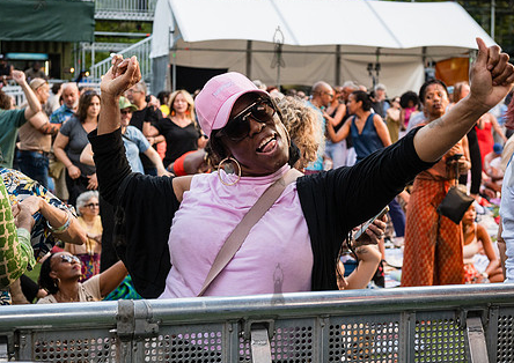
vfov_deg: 20.5
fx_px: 1004
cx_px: 248
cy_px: 175
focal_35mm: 69
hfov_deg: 28.7
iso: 1250
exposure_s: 1/250
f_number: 4.5
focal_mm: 44
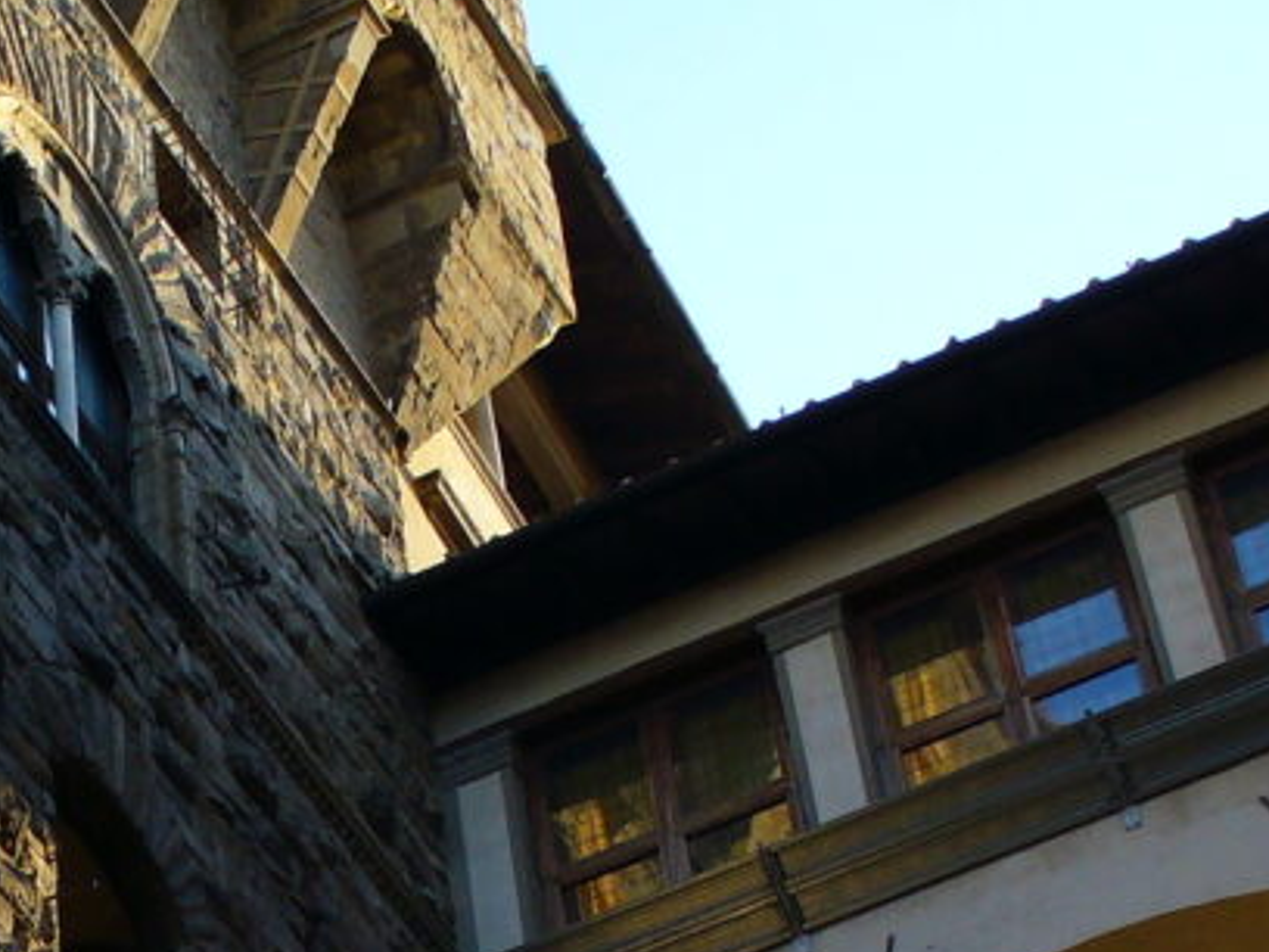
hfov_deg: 16.8
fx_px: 4252
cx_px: 180
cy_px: 1170
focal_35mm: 116
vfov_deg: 12.4
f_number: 2.8
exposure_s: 1/250
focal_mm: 6.1
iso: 80
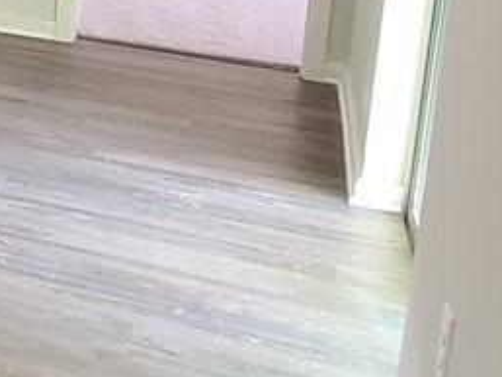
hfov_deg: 15.7
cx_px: -633
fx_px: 1175
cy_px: -166
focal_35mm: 81
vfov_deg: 16.8
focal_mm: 1.8
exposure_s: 1/60
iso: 250
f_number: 2.2
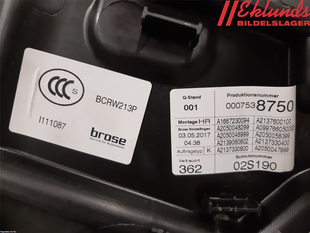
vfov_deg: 53.1
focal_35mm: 26
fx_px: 233
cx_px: 155
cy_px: 116
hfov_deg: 67.3
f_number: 1.7
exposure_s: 1/50
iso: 160
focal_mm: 3.93
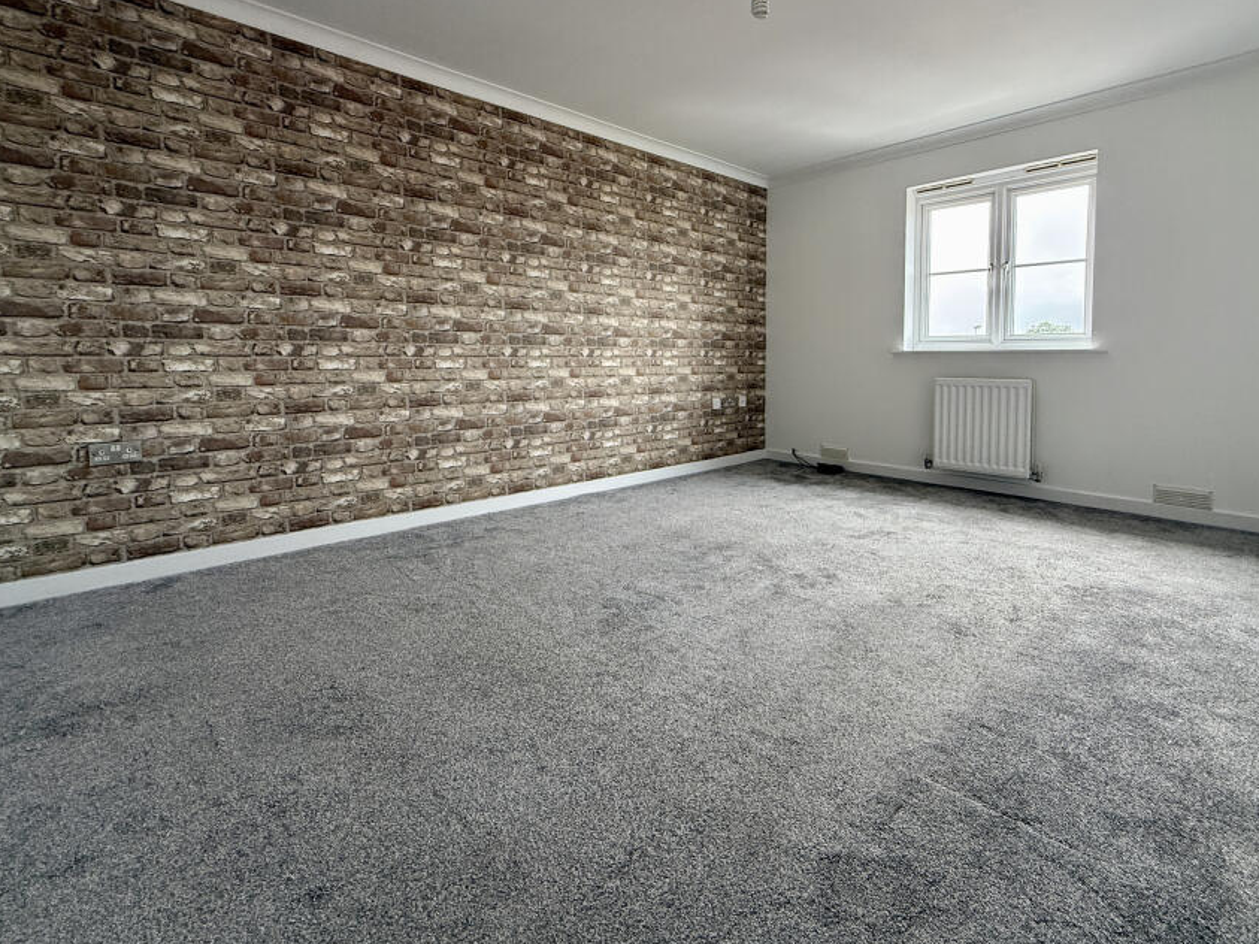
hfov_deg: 90.7
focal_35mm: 17
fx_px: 618
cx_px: 702
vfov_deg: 74.1
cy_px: 388
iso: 200
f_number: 2.2
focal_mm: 2.22
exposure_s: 1/99
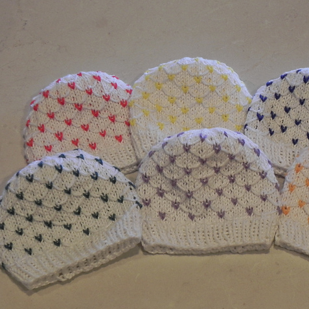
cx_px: 203
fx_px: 899
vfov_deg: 19.5
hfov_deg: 19.5
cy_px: 155
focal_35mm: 89
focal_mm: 13.4
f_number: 4
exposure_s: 1/42
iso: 160
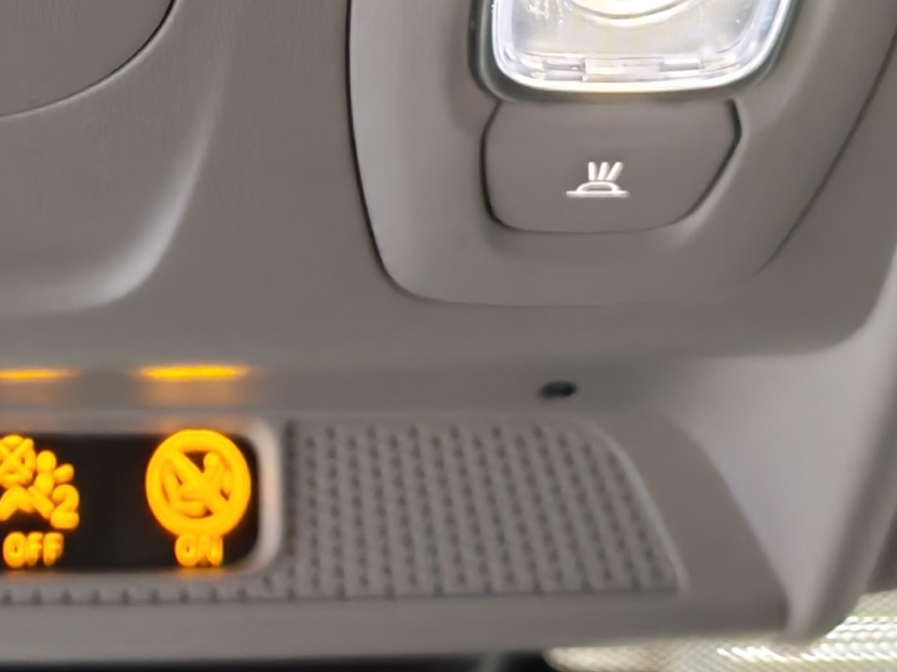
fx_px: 3187
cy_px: -254
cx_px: -23
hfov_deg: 15.7
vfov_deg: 11.7
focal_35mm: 123
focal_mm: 6.12
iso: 475
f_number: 1.9
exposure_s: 1/100
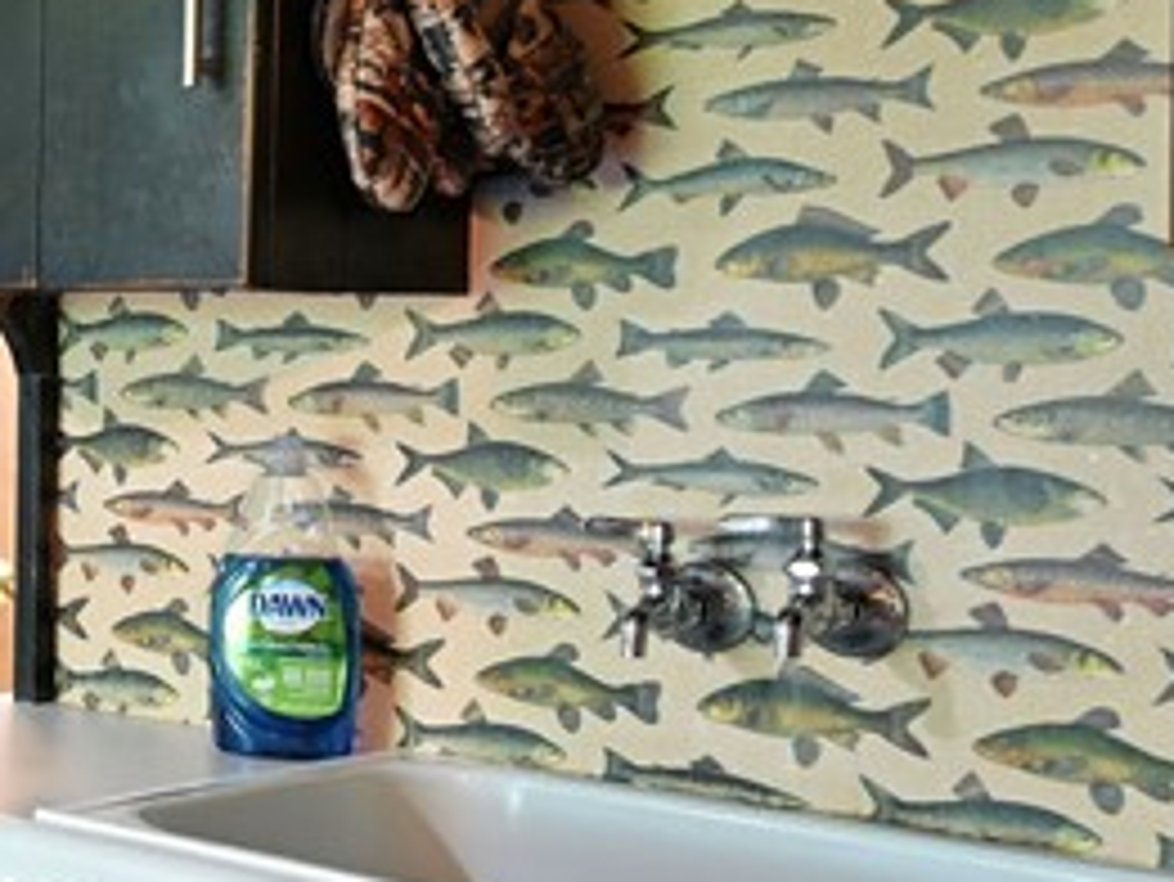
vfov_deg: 22.9
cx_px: -729
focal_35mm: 64
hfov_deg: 22.7
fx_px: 2172
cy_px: 410
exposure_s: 1/4
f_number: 5.6
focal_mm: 16
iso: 400
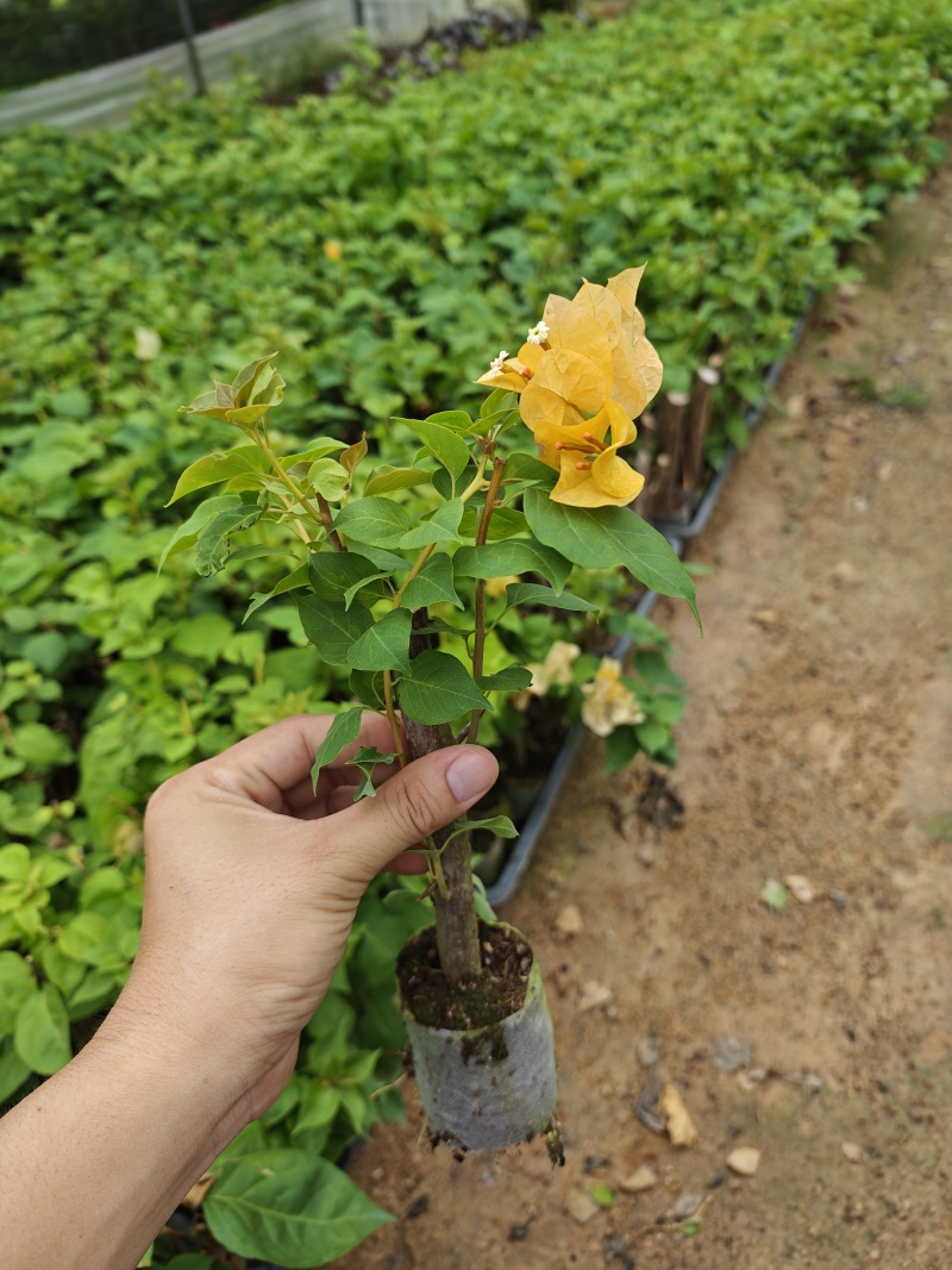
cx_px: 476
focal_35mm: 23
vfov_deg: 73.9
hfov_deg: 58.9
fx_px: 844
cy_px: 635
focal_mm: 6.62
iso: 64
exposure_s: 1/227
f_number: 1.67
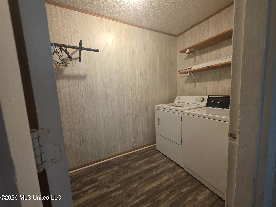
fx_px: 104
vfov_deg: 89.9
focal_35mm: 13
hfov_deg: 106.2
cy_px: 104
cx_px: 138
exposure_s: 1/60
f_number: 1.9
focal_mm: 2.2
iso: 250
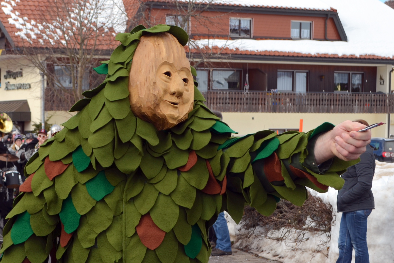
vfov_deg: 25.1
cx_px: 197
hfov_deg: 36.9
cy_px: 132
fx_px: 591
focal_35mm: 54
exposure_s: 1/200
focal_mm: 36
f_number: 7.1
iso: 100
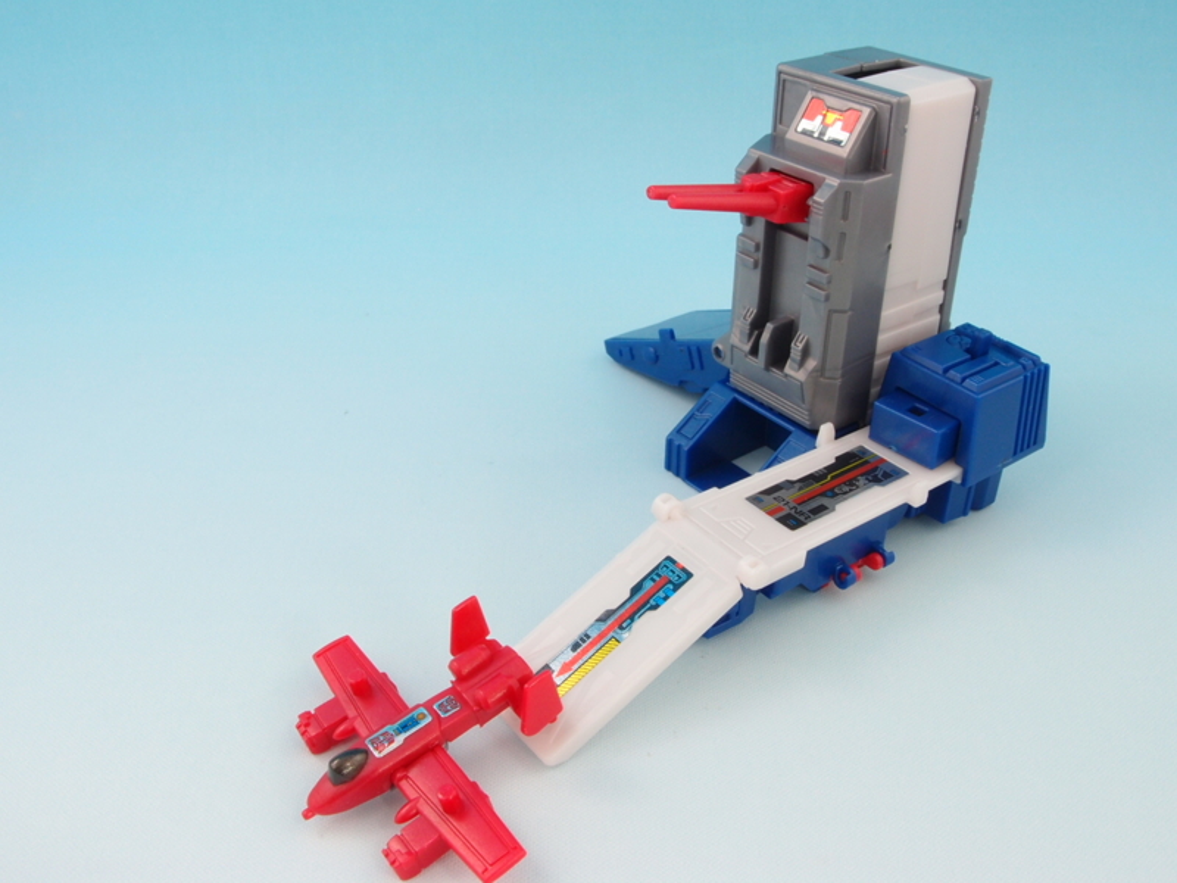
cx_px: 588
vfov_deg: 41.8
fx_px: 1156
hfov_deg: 54.0
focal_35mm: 34
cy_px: 442
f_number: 8
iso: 100
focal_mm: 7.41
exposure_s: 1/1.3
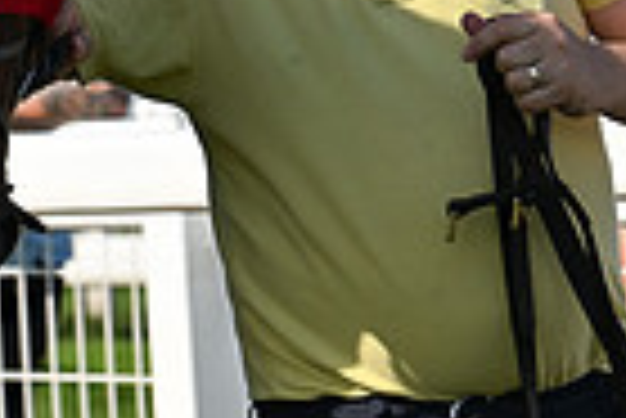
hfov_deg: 3.3
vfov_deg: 2.2
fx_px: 10862
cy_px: -389
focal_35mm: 624
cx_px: -297
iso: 400
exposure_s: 1/2500
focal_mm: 150
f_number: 5.6
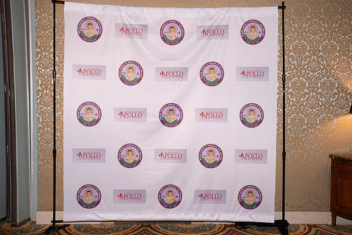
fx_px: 372
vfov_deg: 35.1
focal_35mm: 38
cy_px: 118
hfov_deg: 50.7
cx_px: 176
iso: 800
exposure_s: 1/60
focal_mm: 38
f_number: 5
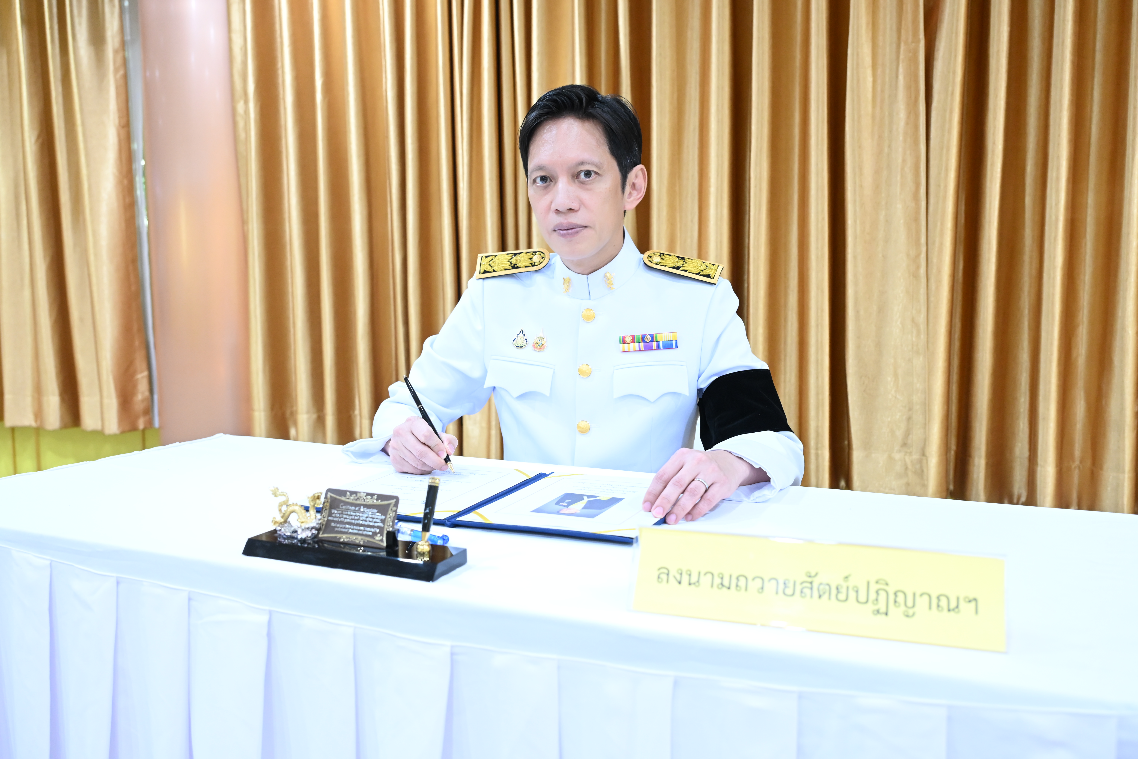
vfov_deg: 42.3
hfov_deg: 60.3
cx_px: 569
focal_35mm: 31
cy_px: 380
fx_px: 980
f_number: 4
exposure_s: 1/60
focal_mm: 31
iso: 3200
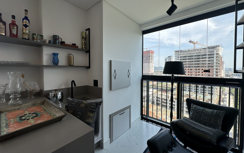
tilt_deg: -1.7
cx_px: 121
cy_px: 72
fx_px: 100
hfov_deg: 101.5
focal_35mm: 15
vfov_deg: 74.7
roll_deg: -0.5
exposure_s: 1/399
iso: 40
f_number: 2.2
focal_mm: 2.22
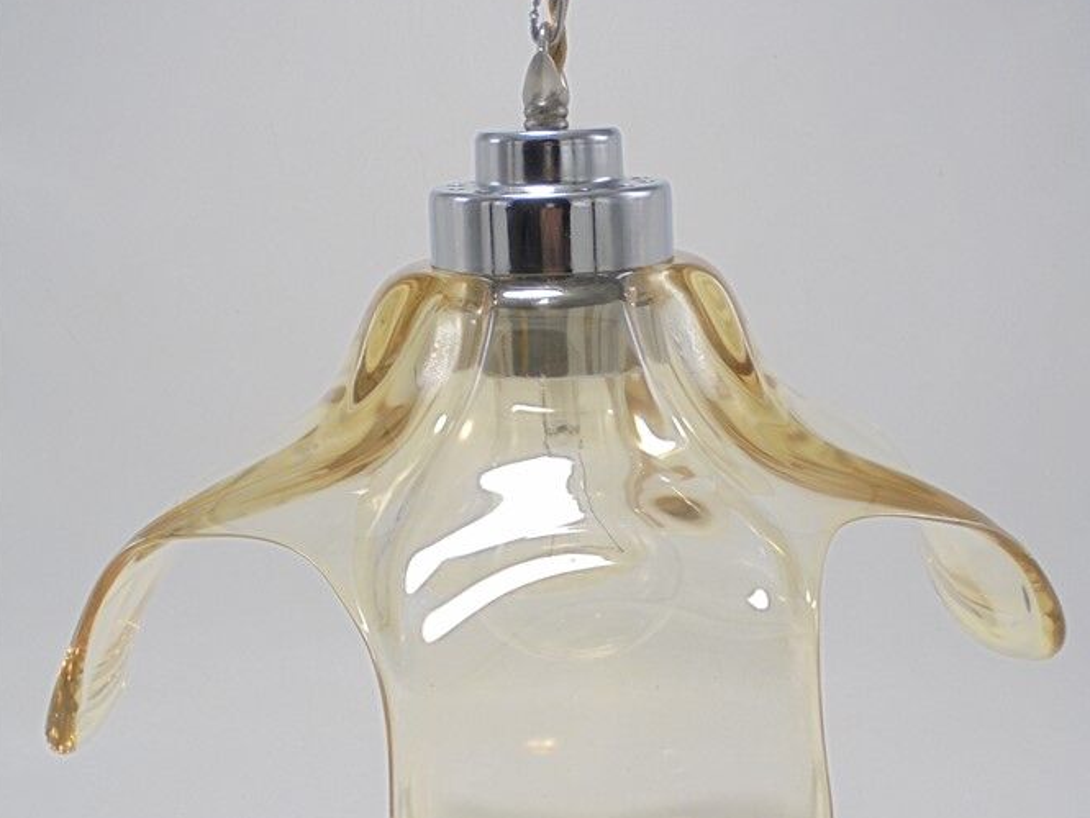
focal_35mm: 46
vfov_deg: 31.4
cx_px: 543
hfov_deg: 41.2
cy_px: 321
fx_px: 1449
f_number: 4
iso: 100
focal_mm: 6.1
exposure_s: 1/60
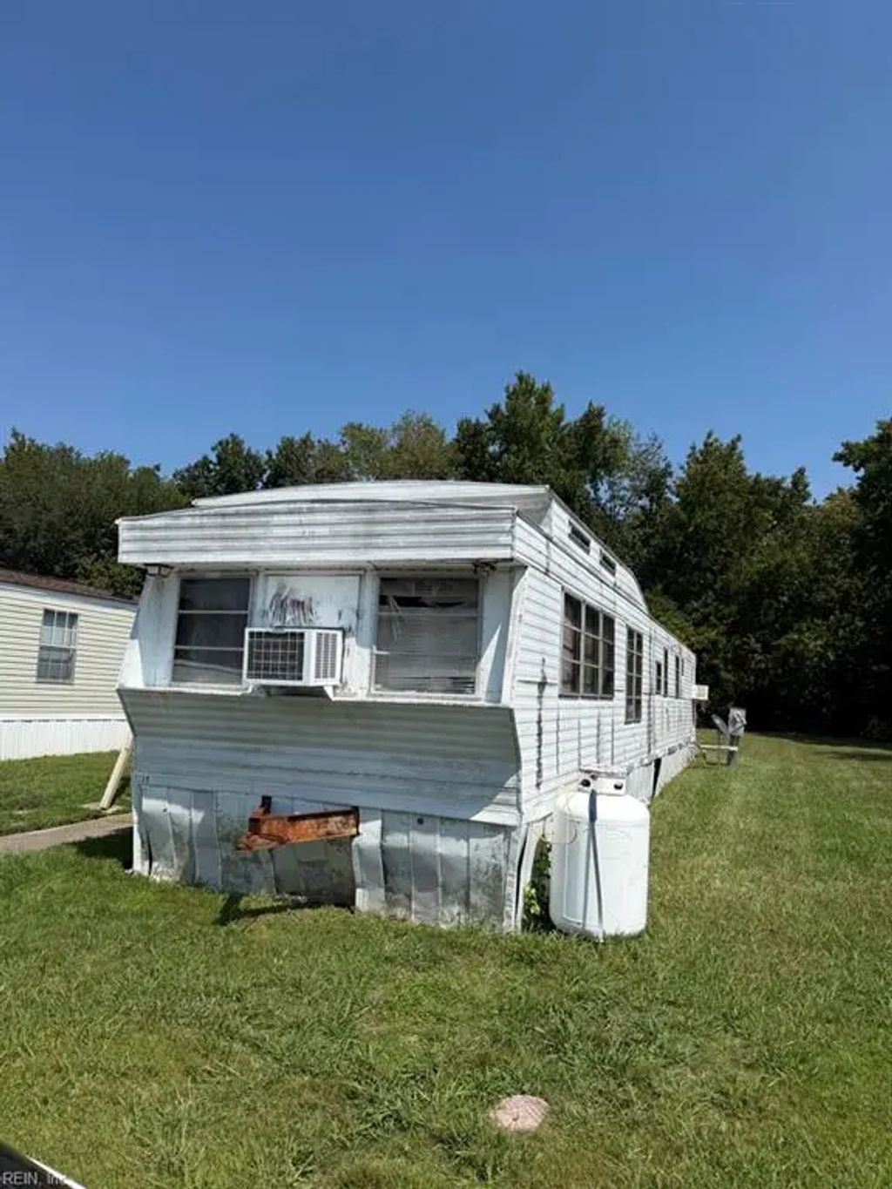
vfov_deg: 71.6
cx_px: 446
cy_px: 594
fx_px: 824
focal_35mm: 24
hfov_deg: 56.8
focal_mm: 6.76
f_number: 1.78
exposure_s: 1/6711
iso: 80
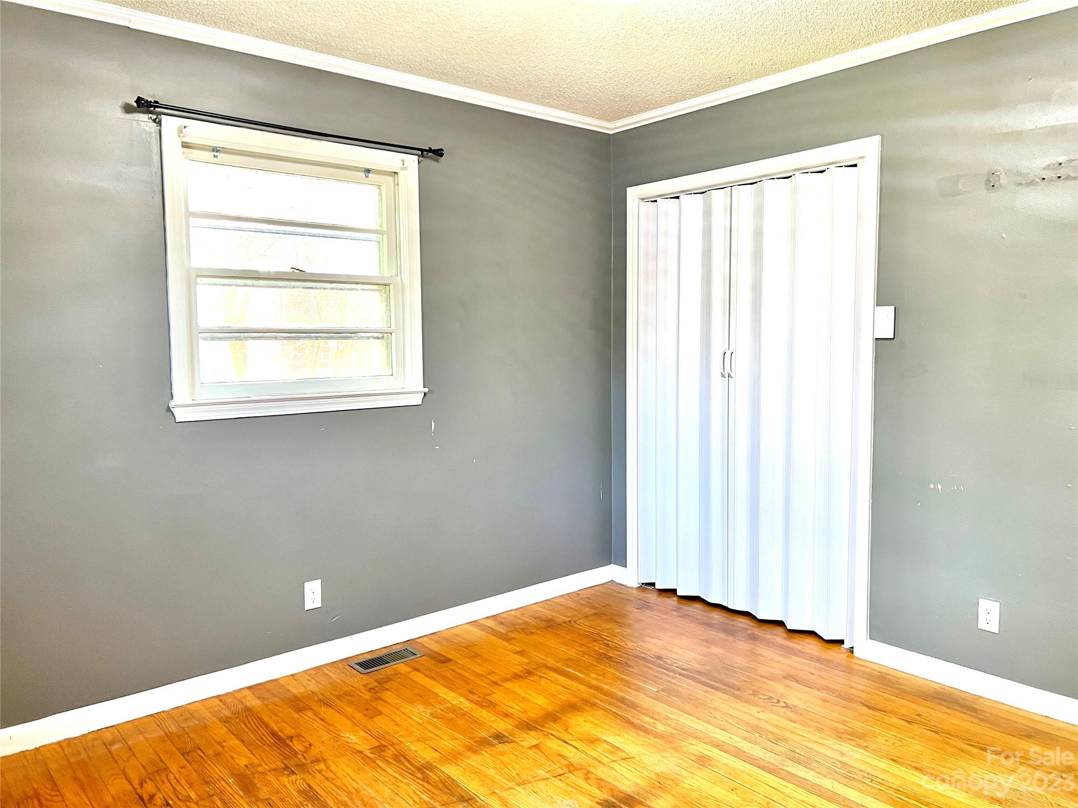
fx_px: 810
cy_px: 404
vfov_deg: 53.1
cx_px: 539
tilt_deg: -4.8
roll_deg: +0.6
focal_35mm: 26
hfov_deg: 67.3
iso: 125
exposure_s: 1/60
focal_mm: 5.7
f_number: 1.5
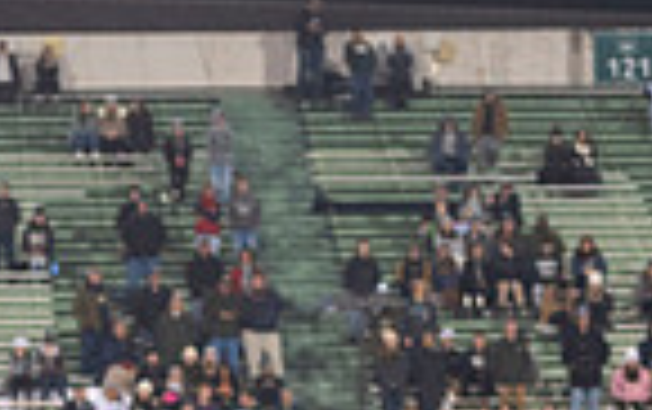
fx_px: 5070
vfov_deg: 4.5
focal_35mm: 285
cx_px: -18
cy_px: 856
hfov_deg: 7.3
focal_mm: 70
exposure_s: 1/500
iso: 1000
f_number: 2.8
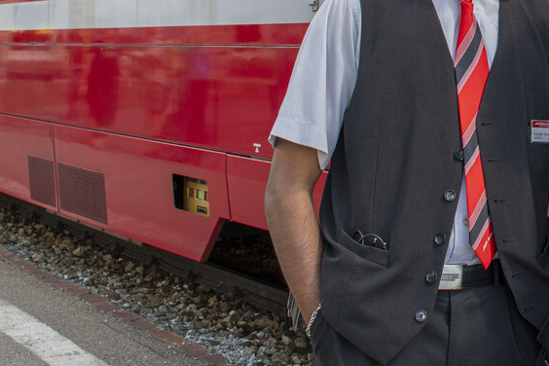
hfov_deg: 28.0
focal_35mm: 67
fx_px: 1022
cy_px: 34
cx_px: 569
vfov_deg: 19.9
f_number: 5.6
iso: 220
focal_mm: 18
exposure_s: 1/250
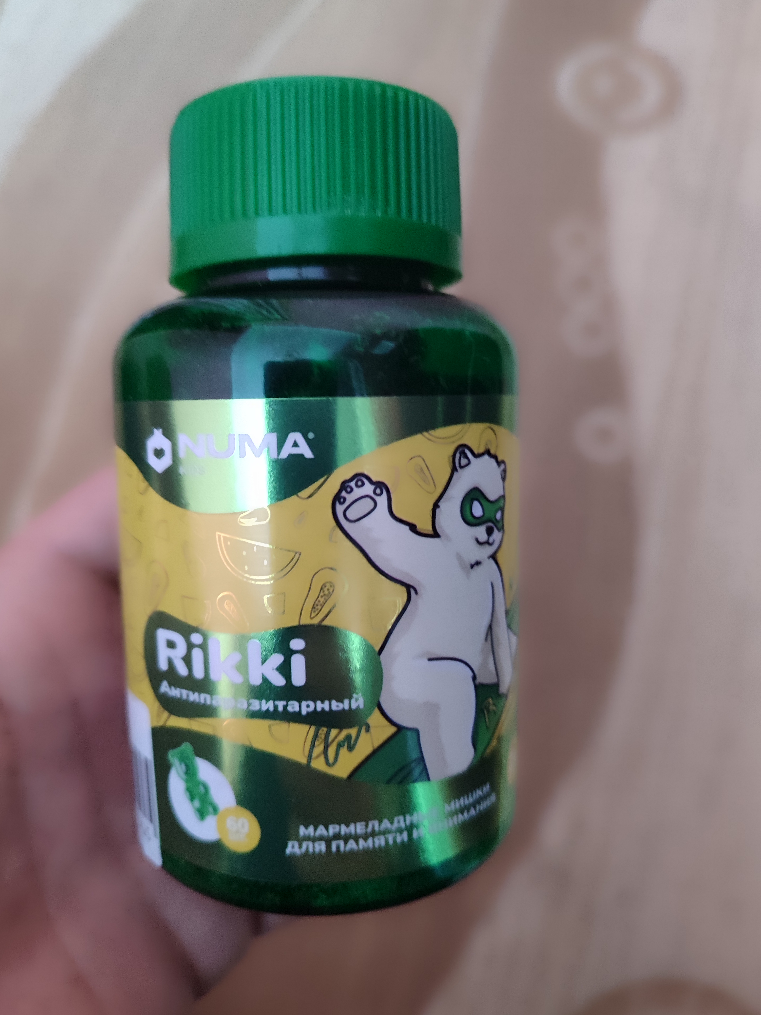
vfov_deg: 67.3
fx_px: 762
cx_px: 374
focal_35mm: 26
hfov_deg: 53.1
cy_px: 505
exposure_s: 1/17
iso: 3415
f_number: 1.89
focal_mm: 5.95
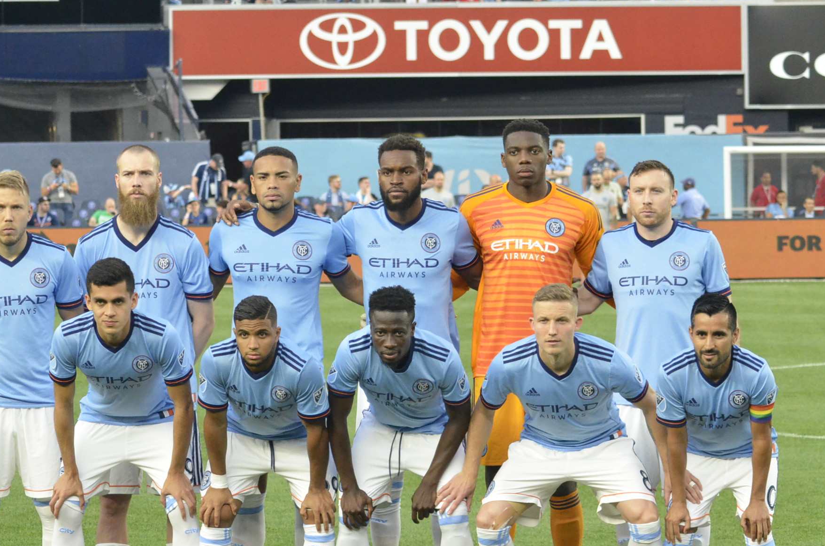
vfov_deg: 7.6
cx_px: 357
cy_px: 313
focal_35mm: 179
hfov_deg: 11.5
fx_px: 4086
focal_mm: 85
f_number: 8
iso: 4000
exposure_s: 1/1000
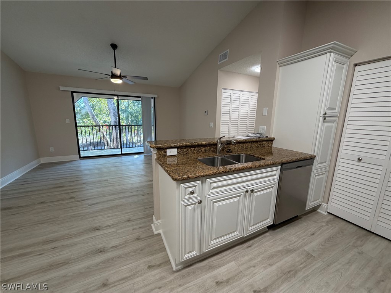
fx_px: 158
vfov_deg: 85.7
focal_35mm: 14
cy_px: 146
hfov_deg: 102.1
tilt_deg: -10.4
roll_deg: -0.6
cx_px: 196
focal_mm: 2.22
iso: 200
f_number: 2.2
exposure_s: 1/120
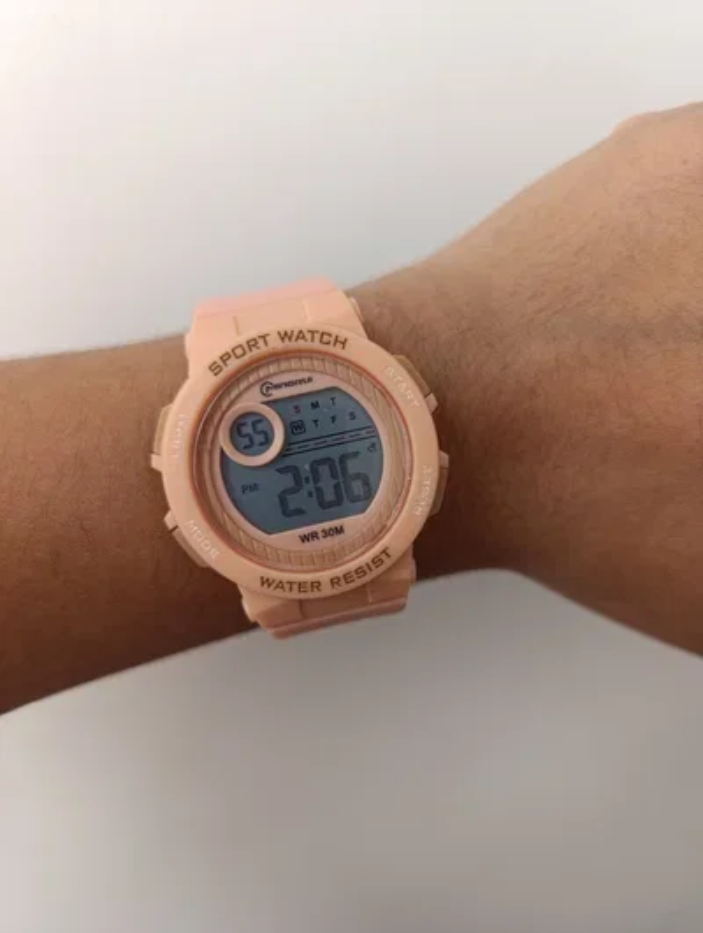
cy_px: 466
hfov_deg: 59.0
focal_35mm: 23
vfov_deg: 73.8
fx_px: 621
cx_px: 352
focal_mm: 6.14
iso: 125
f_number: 1.6
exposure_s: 1/100
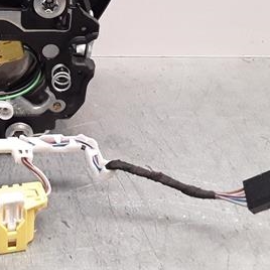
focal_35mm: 59
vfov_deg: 28.2
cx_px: 12
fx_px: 521
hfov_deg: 27.7
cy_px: 37
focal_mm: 2.91
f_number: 1.9
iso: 100
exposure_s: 1/100
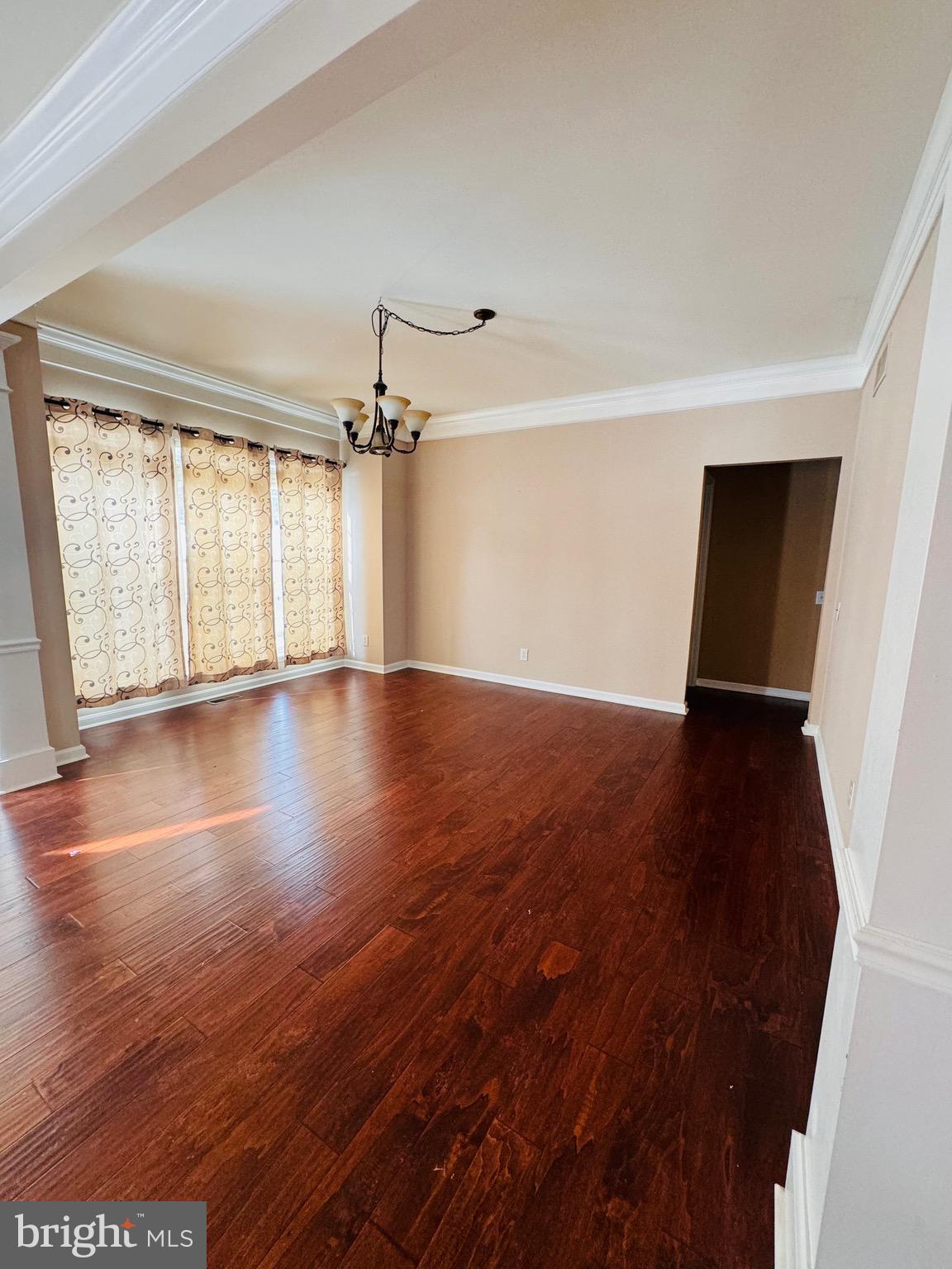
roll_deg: -1.4
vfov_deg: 102.1
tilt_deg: -9.0
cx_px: 476
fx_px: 513
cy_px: 634
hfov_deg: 85.7
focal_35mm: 14
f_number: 2.2
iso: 200
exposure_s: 1/99
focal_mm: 2.22
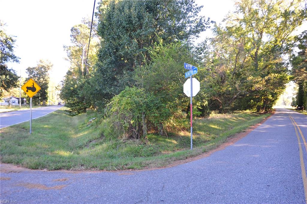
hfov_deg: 73.8
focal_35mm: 24
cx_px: 154
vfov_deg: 53.1
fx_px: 204
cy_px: 102
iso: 400
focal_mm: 24
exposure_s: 1/160
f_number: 2.8
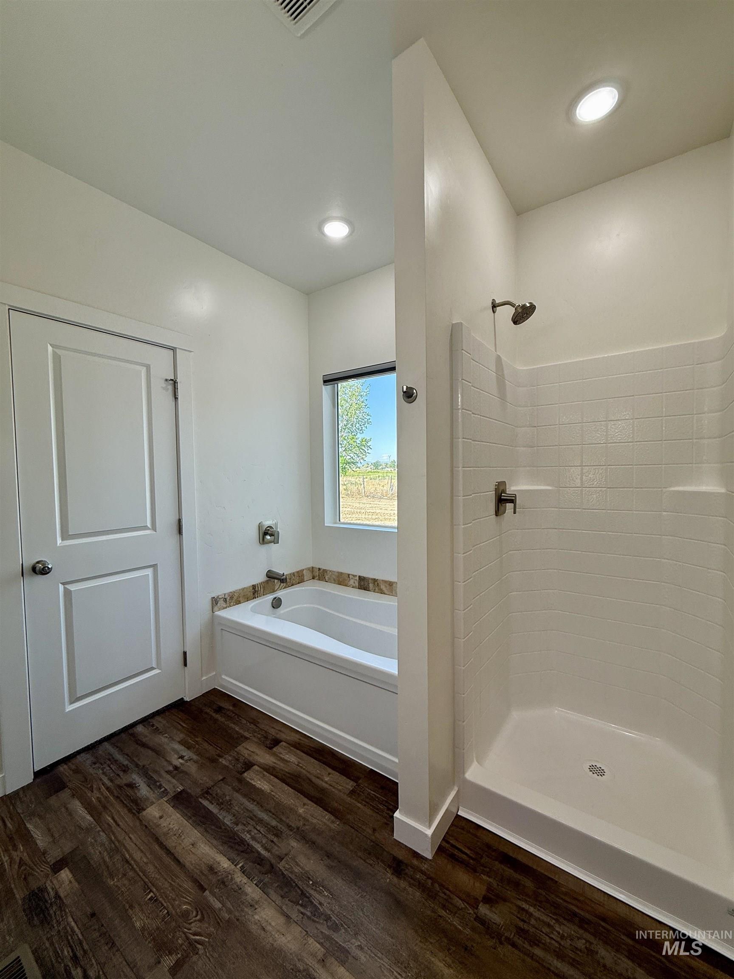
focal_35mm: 14
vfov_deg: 102.1
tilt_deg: -2.3
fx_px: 396
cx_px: 367
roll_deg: +0.7
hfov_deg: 85.7
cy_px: 490
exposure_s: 1/141
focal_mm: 2.22
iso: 64
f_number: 2.2
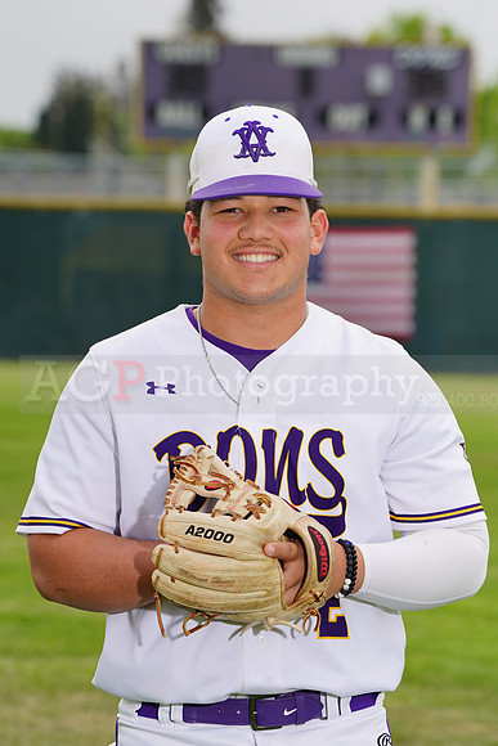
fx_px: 4686
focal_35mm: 226
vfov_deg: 9.1
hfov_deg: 6.1
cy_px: 373
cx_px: 249
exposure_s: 1/250
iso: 160
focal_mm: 226
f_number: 9
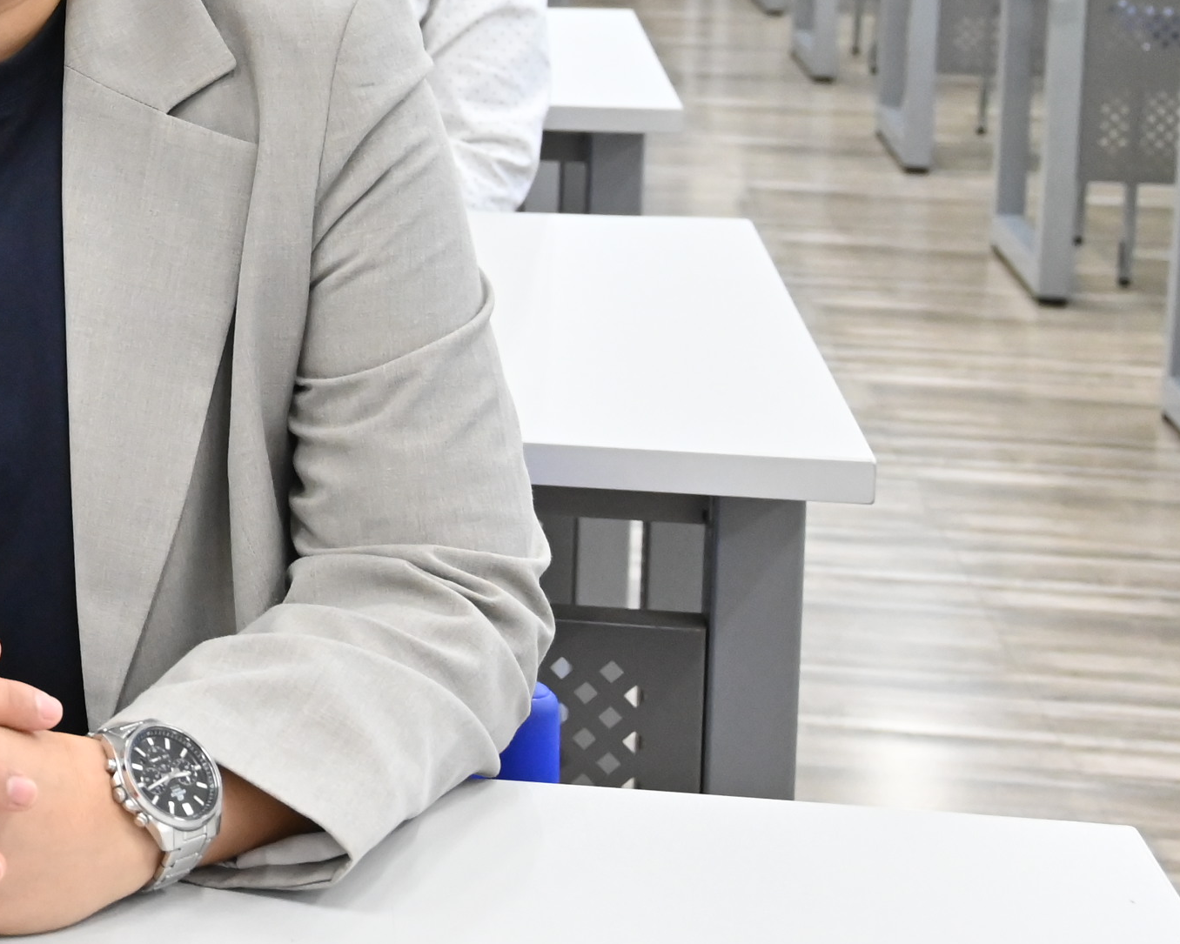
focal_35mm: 96
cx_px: -601
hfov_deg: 17.9
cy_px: 20
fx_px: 3338
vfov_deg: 15.8
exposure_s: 1/60
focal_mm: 30.5
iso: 3200
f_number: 5.6
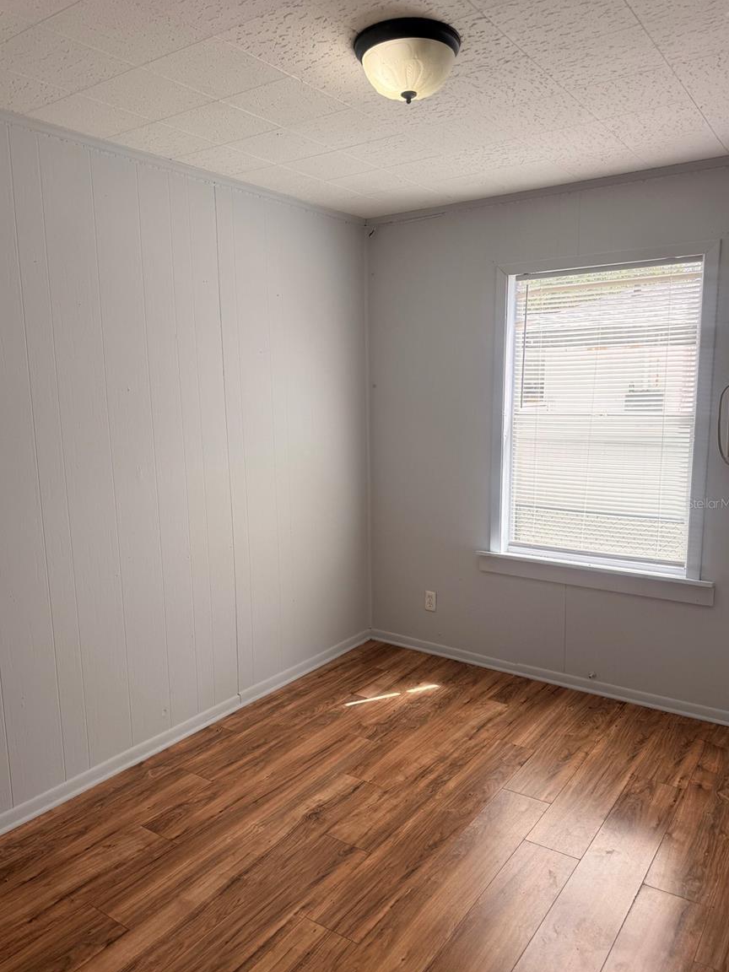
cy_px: 503
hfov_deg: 54.9
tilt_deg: -6.8
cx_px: 366
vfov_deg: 69.4
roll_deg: +1.1
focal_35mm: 25
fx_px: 702
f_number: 1.78
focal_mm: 6.76
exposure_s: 1/287
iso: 100
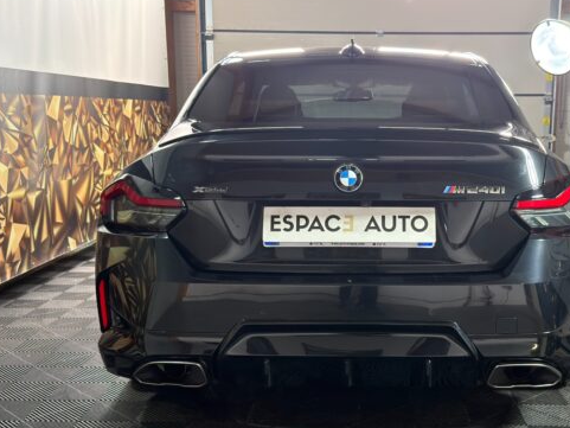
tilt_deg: -9.9
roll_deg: -0.7
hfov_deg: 38.7
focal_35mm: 49
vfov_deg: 29.7
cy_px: 239
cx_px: 354
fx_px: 807
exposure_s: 1/56
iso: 250
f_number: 1.78
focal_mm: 6.76
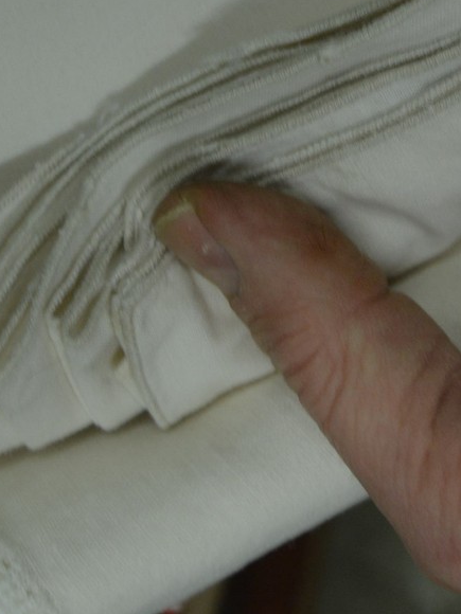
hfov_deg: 11.6
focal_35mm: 127
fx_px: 2262
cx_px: 248
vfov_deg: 15.2
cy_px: -8
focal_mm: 31
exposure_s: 1/60
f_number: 4.2
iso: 640
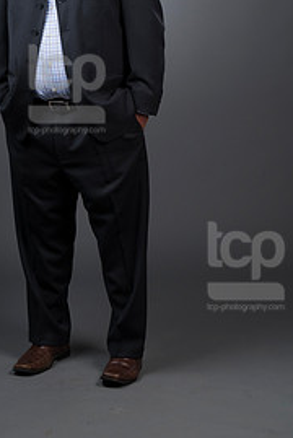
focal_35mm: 137
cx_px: 67
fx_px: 1668
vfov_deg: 14.9
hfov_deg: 10.0
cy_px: 90
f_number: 5.6
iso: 160
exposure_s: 1/250
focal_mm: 82
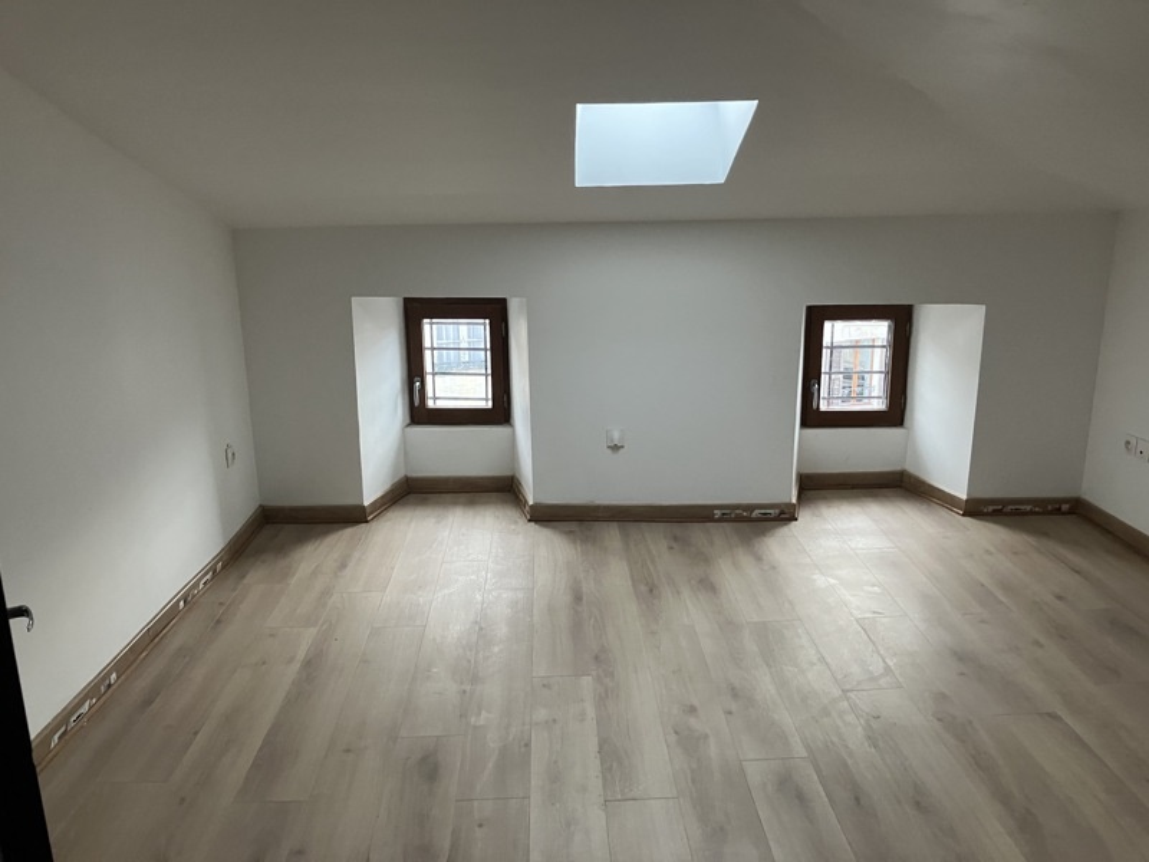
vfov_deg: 49.7
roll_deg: +0.2
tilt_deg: -14.2
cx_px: 574
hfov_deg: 63.4
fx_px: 929
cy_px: 431
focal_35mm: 28
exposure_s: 1/60
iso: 160
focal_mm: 3.99
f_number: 1.8
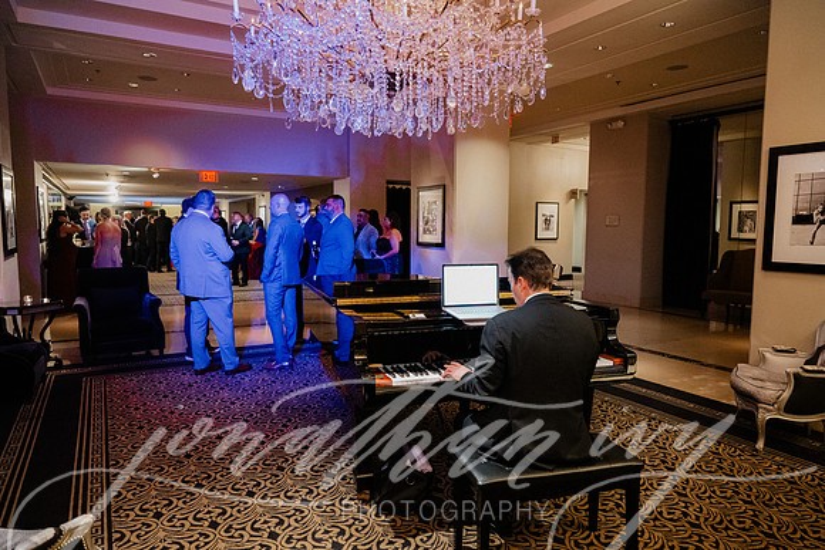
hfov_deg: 73.7
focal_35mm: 24
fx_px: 550
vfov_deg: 53.2
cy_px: 275
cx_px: 412
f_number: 2.8
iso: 6400
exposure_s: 1/100
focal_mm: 24
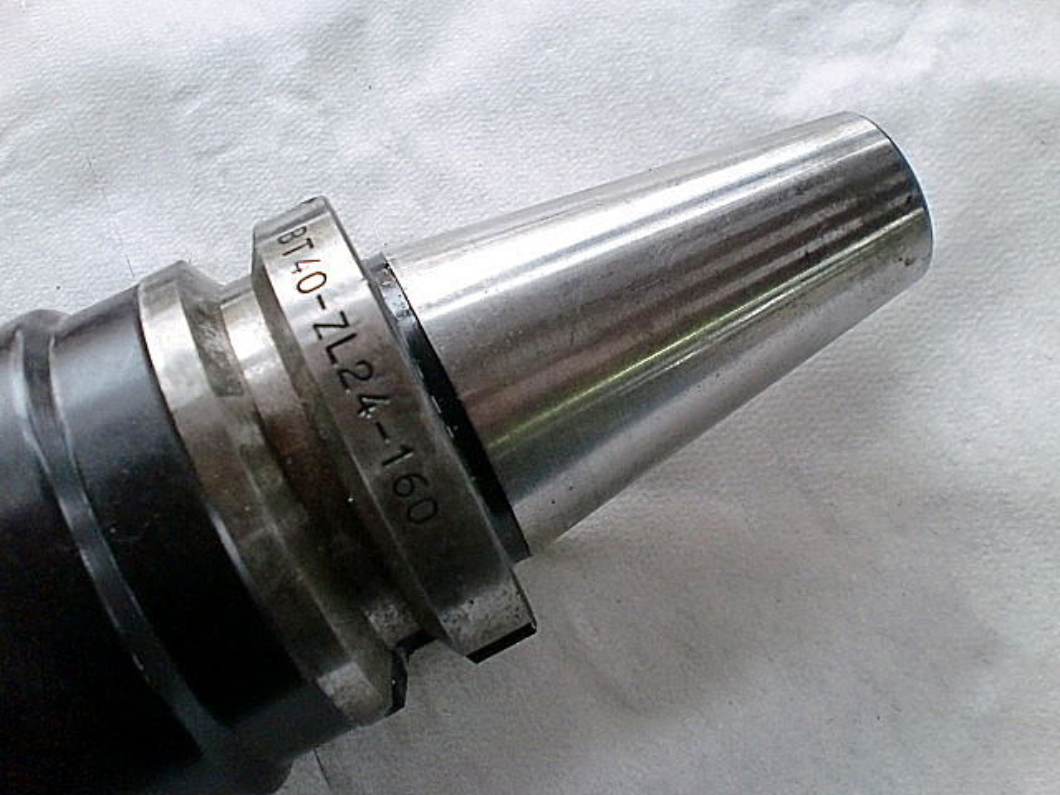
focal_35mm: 35
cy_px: 398
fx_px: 1072
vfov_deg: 40.7
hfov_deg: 52.6
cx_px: 530
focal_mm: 6.3
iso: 320
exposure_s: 1/60
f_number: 3.1
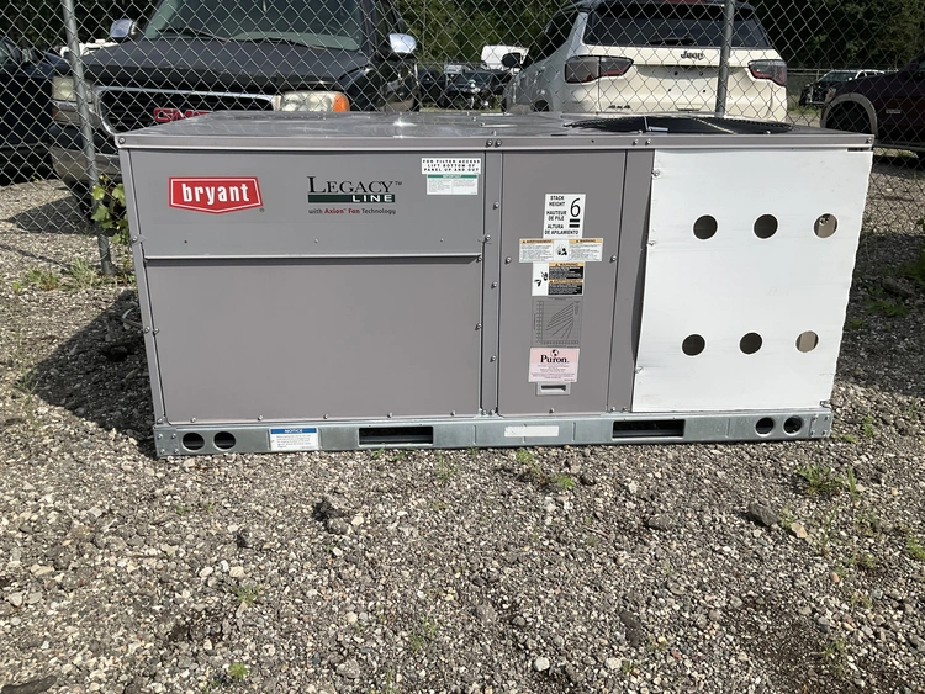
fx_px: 775
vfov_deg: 48.3
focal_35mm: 29
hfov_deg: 61.6
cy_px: 347
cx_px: 462
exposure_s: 1/2801
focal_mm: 3
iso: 25
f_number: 1.8
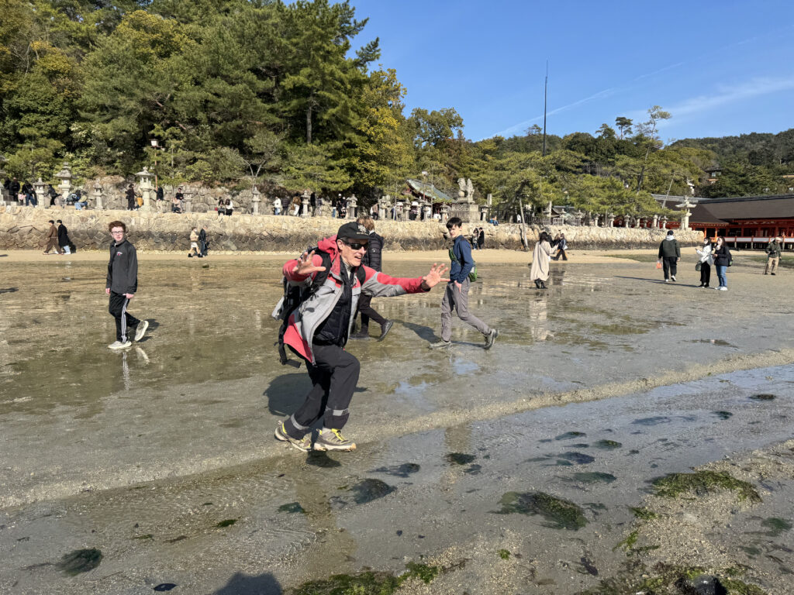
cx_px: 397
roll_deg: -2.2
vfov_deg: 56.8
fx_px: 550
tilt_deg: -6.3
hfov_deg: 71.6
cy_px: 298
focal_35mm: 24
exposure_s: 1/4049
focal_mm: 6.76
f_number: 1.78
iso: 80
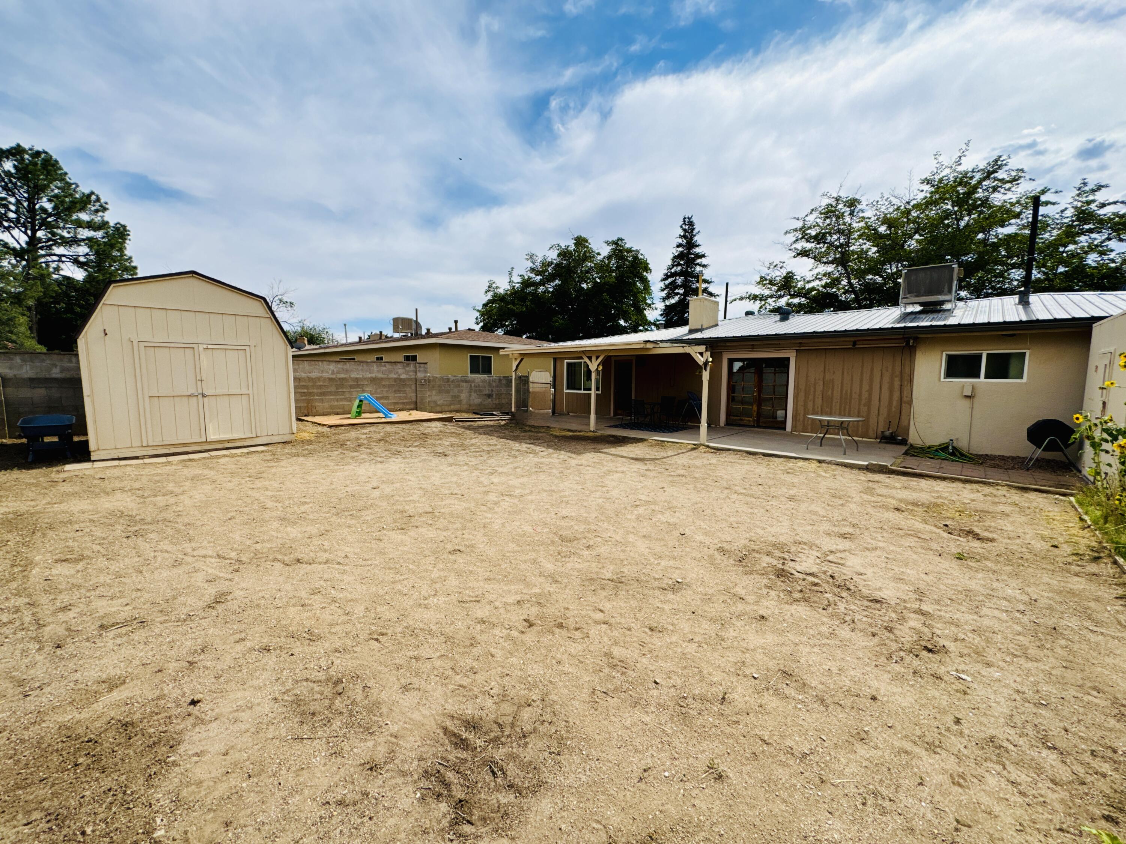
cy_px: 422
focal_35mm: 14
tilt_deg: -6.9
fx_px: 455
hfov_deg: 102.1
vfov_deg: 85.7
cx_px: 563
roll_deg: +1.2
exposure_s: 1/2494
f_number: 2.2
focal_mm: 2.22
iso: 50
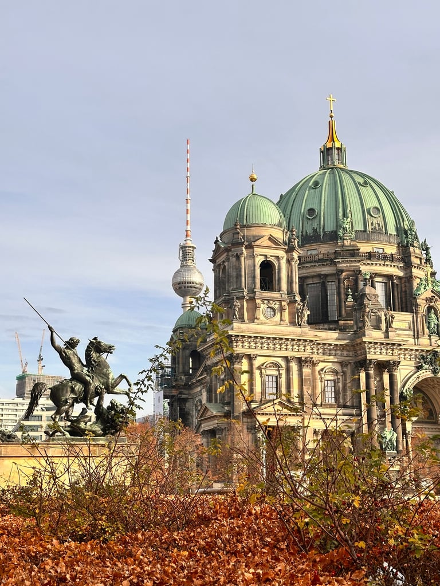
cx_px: 220
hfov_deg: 30.3
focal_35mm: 48
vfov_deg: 39.6
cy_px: 293
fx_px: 813
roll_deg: -0.5
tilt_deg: +14.6
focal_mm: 6.86
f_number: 1.78
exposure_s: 1/2532
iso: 64
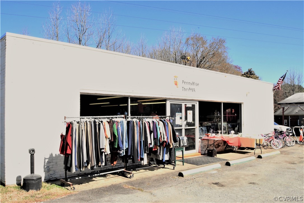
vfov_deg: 42.3
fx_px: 262
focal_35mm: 31
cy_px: 102
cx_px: 152
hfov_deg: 60.3
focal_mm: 21
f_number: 29
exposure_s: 1/250
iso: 3200
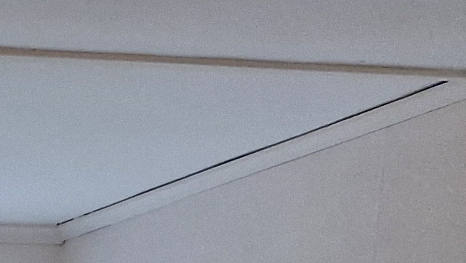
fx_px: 1656
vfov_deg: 7.4
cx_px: -766
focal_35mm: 134
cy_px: 925
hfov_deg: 11.8
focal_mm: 5.54
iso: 320
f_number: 1.8
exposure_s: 1/100
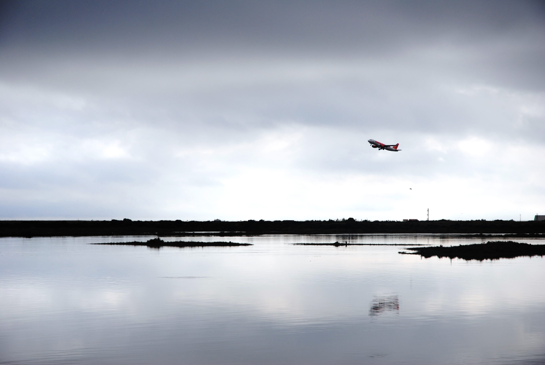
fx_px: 1591
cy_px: 182
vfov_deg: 13.1
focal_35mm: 105
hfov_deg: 19.4
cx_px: 272
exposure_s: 1/640
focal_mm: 70
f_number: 6.3
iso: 100
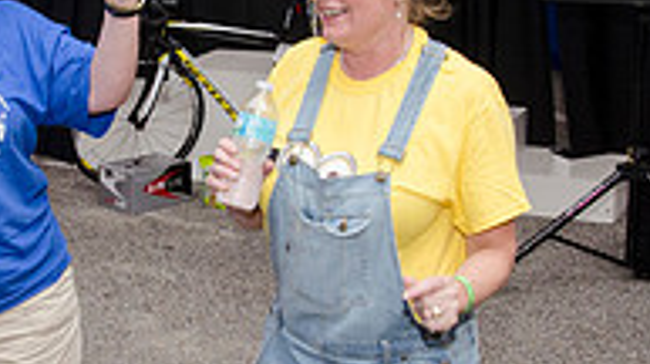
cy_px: 152
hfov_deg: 24.8
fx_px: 1463
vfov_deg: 14.2
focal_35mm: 85
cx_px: 165
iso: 800
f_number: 8
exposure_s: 1/60
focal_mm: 18
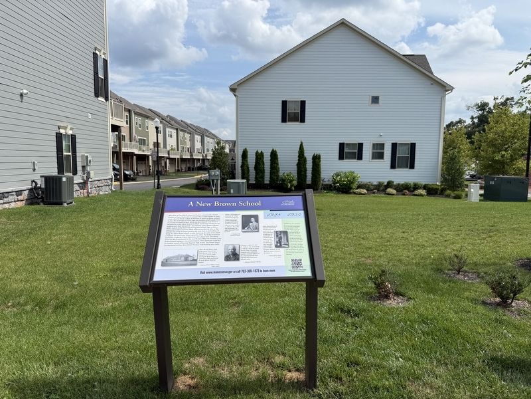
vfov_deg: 56.8
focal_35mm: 24
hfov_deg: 71.6
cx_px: 266
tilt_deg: -3.7
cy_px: 200
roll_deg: -1.8
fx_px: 368
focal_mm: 6.76
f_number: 1.78
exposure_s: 1/5714
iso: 80
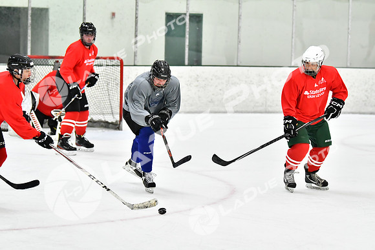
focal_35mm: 150
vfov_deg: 9.2
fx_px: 1563
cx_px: 188
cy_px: 125
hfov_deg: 13.7
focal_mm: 100
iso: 5000
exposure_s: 1/1250
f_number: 2.8
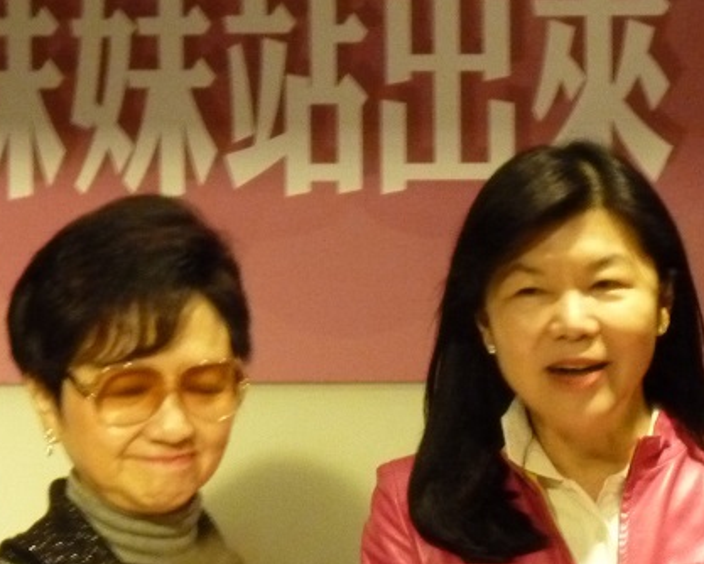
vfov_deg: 4.9
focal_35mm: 314
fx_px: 6545
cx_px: 611
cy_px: 413
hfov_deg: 6.1
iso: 800
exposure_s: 1/13
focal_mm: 25.9
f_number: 4.5
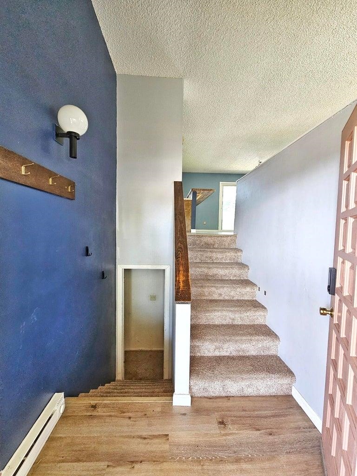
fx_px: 179
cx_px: 178
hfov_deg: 89.9
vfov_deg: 106.2
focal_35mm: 13
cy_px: 238
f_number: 2.2
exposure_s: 1/60
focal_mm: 2.2
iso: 250
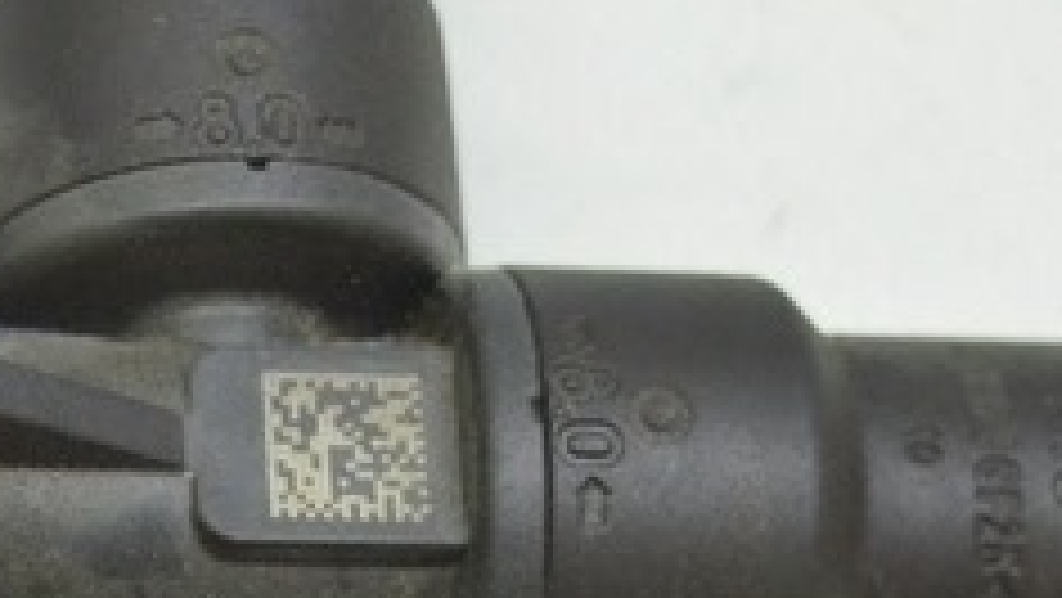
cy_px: 645
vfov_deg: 6.1
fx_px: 5558
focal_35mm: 197
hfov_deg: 10.8
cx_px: -135
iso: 400
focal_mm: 29
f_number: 4.2
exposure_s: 1/40
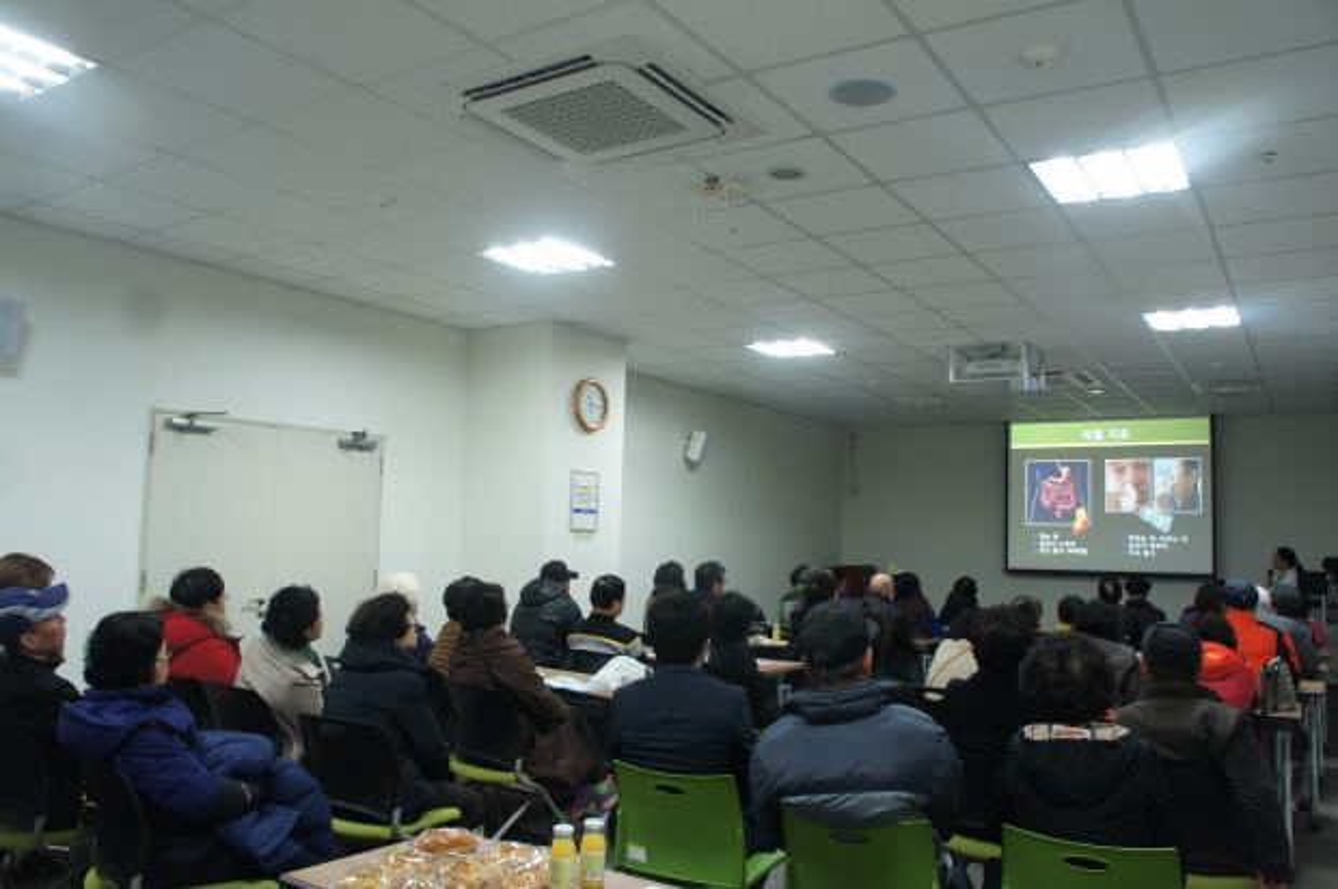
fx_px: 1002
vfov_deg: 47.8
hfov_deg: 67.4
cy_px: 444
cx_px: 669
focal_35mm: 27
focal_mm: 18
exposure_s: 1/40
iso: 400
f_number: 4.5
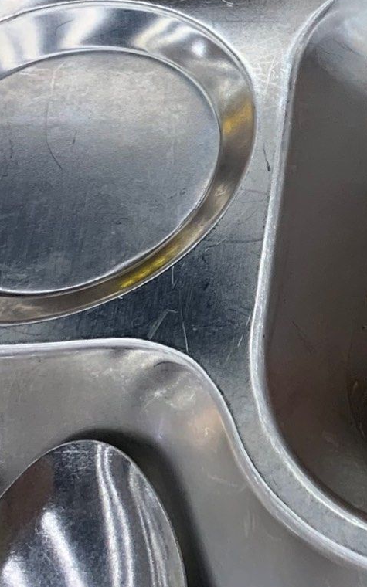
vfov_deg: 20.7
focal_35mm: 99
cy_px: 96
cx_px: 777
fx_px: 1584
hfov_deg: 11.6
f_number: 1.8
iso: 64
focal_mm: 4.25
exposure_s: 1/122
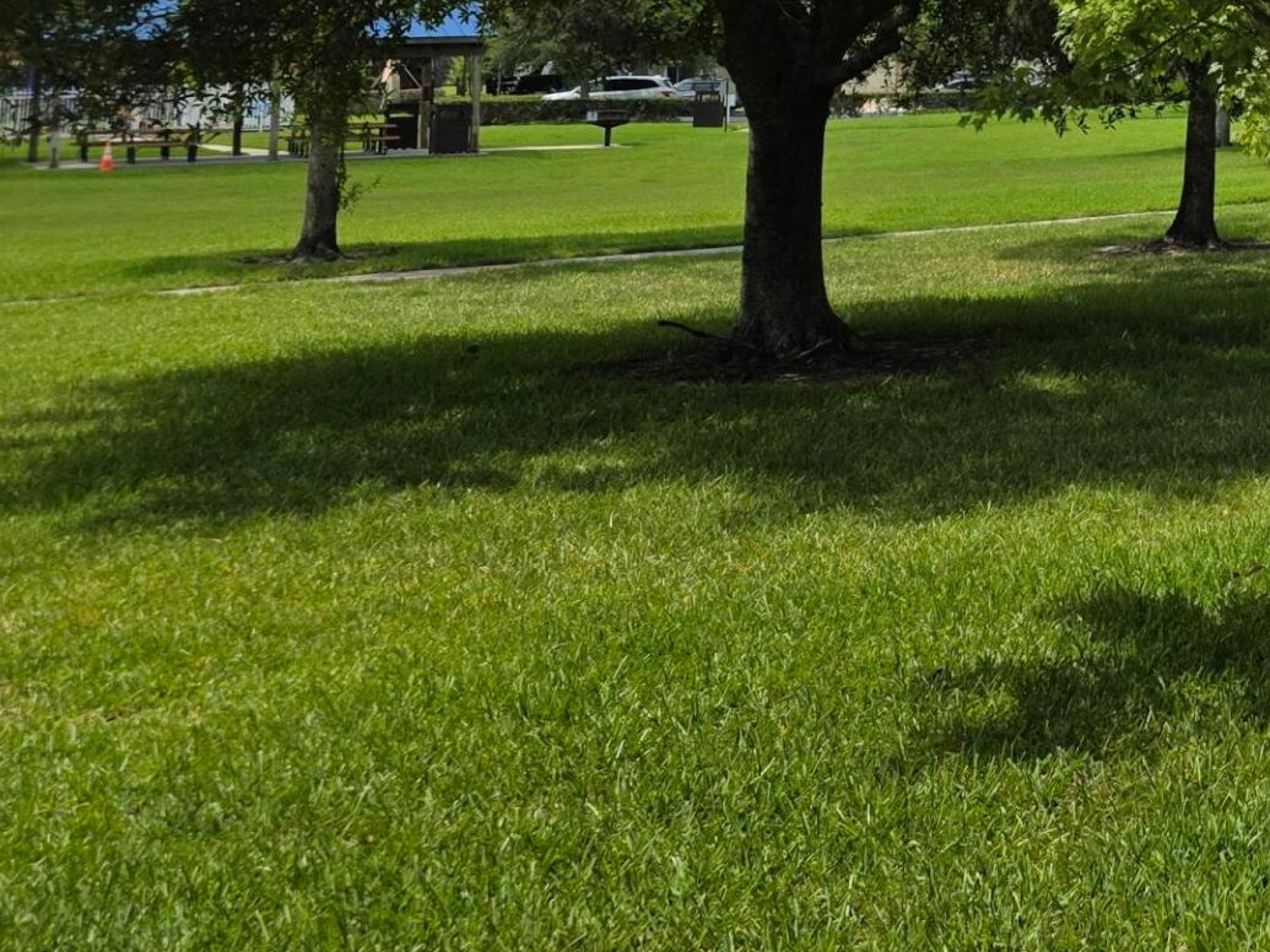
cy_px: -256
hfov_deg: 26.4
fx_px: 2348
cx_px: 1580
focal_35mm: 64
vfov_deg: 21.0
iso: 80
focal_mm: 6.3
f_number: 1.7
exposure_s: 1/5296
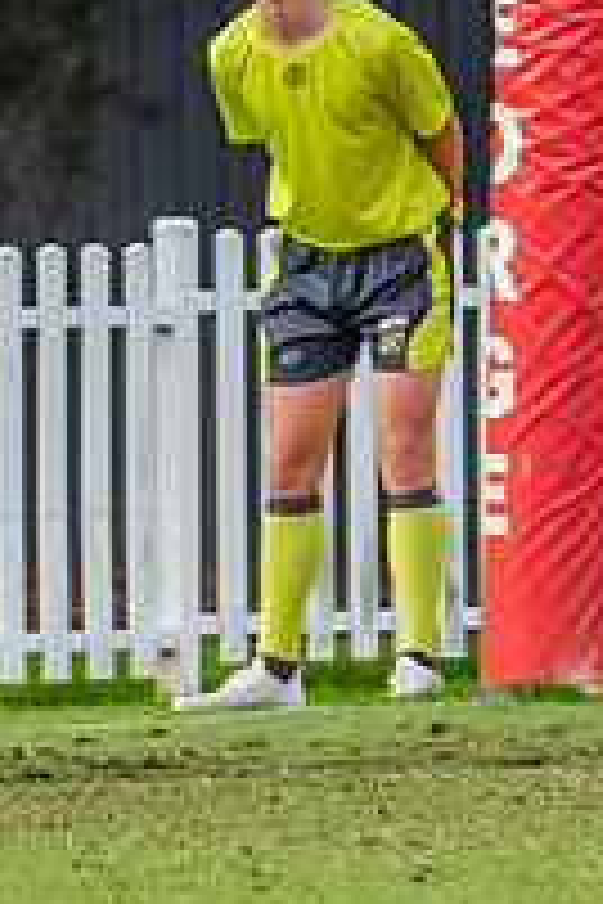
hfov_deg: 0.8
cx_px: -778
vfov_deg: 1.2
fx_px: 44845
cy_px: 26
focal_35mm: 1785
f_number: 5
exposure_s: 1/1600
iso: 800
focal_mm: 310
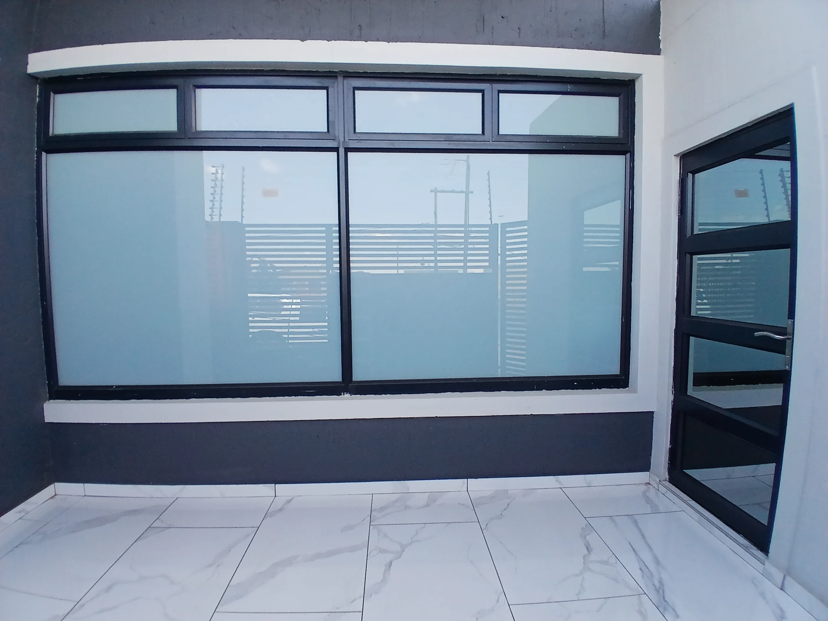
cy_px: 310
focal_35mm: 17
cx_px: 414
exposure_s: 1/100
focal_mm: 1.4
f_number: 2.2
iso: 64
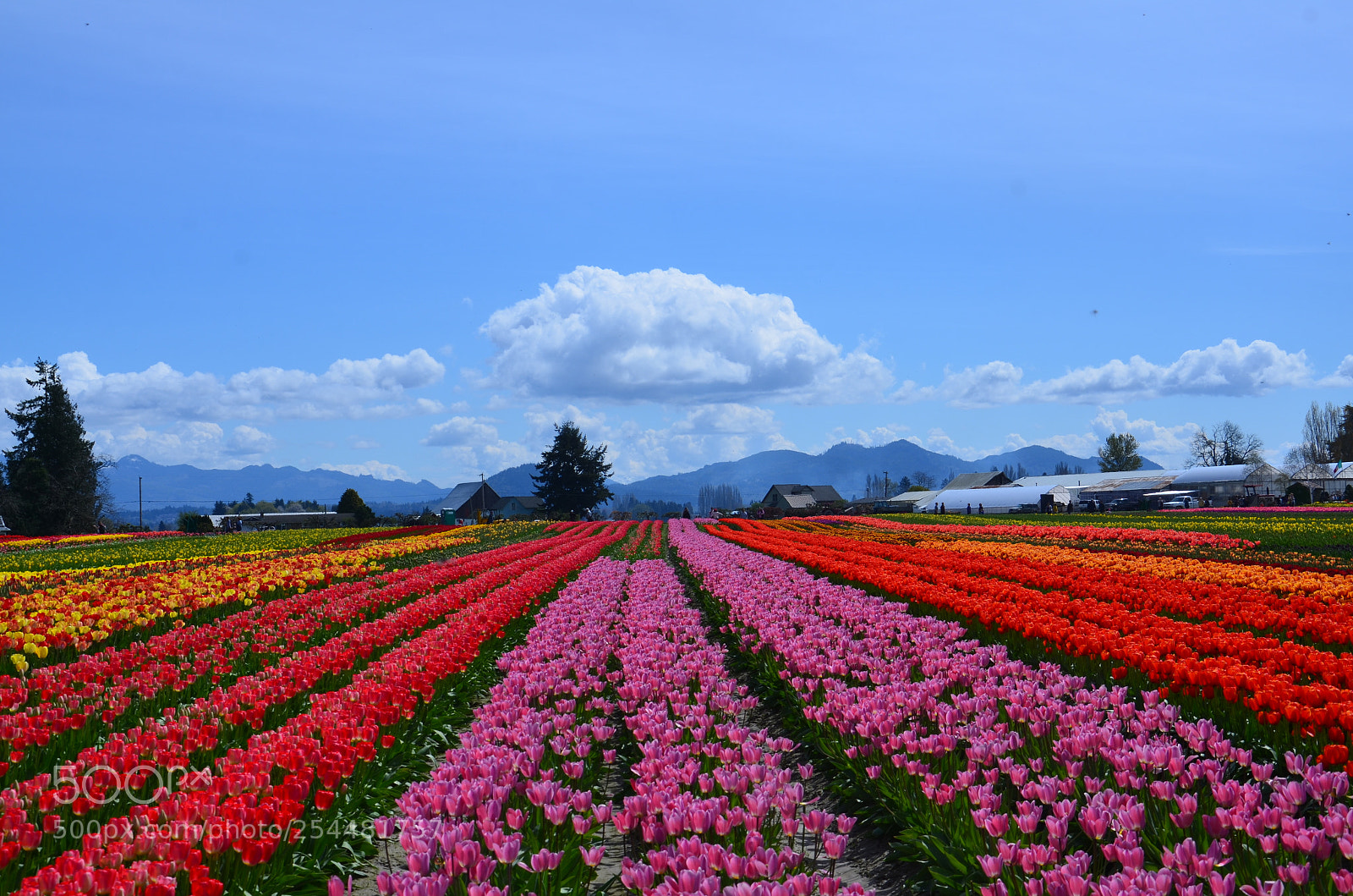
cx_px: 676
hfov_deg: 37.9
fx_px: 1969
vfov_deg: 25.6
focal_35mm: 52
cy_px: 448
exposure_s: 1/320
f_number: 9
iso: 100
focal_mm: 35
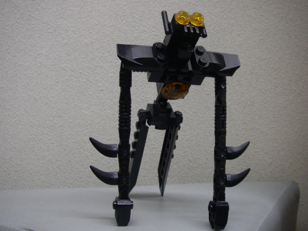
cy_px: 117
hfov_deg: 45.8
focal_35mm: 41
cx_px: 155
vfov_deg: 35.1
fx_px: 365
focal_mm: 6.3
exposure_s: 1/13
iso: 160
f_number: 3.3
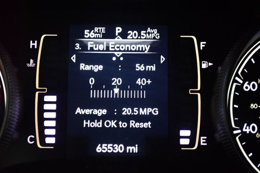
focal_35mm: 72
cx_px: 130
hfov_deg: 28.1
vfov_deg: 18.9
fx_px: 520
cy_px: 86
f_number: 5.6
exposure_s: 1/80
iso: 3200
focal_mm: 48
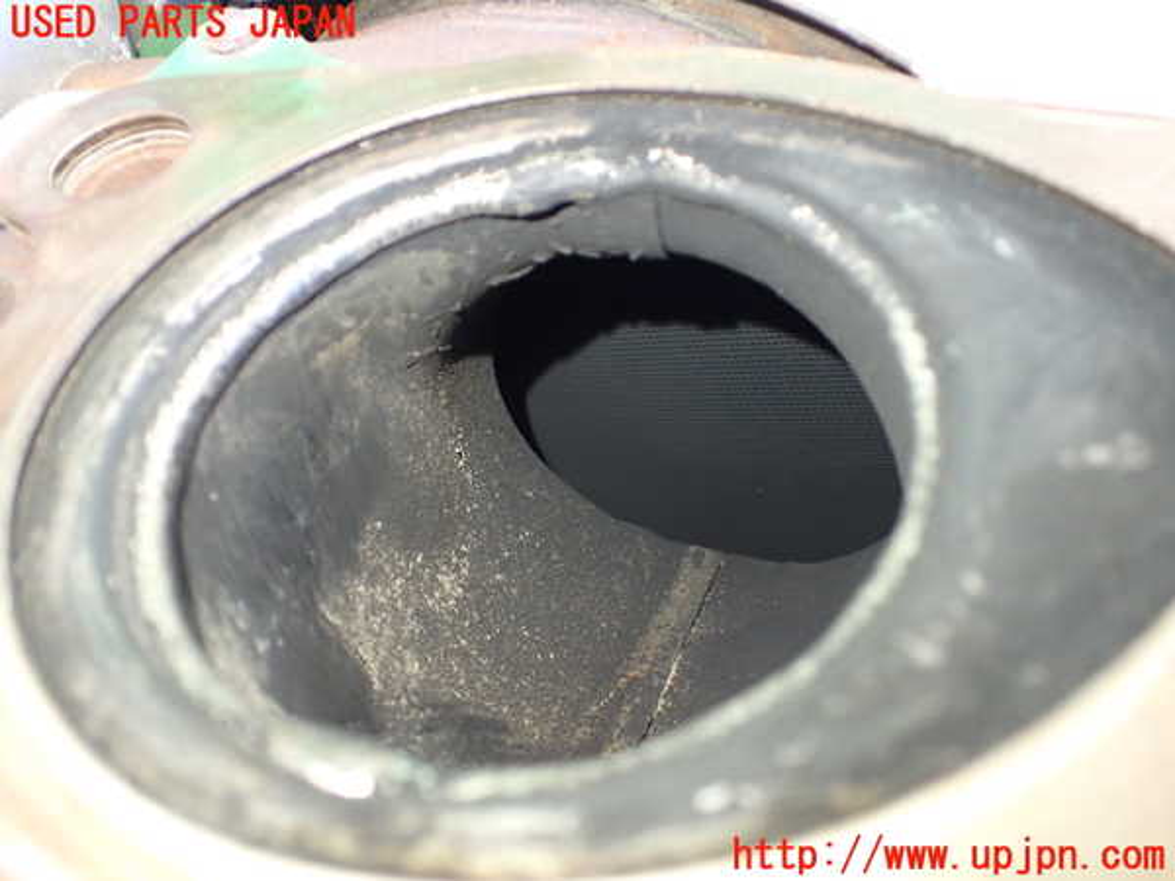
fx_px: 1018
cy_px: 440
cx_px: 588
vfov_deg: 46.8
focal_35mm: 30
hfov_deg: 60.0
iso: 800
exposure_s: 1/30
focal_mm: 5.4
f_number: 2.3
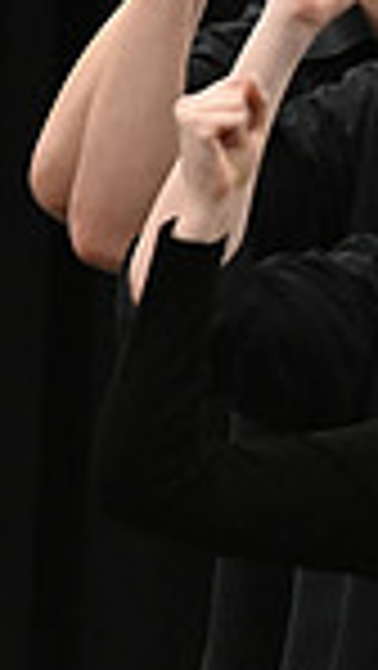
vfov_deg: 1.7
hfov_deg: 0.9
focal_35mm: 1301
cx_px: 1116
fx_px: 23143
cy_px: 202
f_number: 6.3
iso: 8000
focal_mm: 320
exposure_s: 1/250
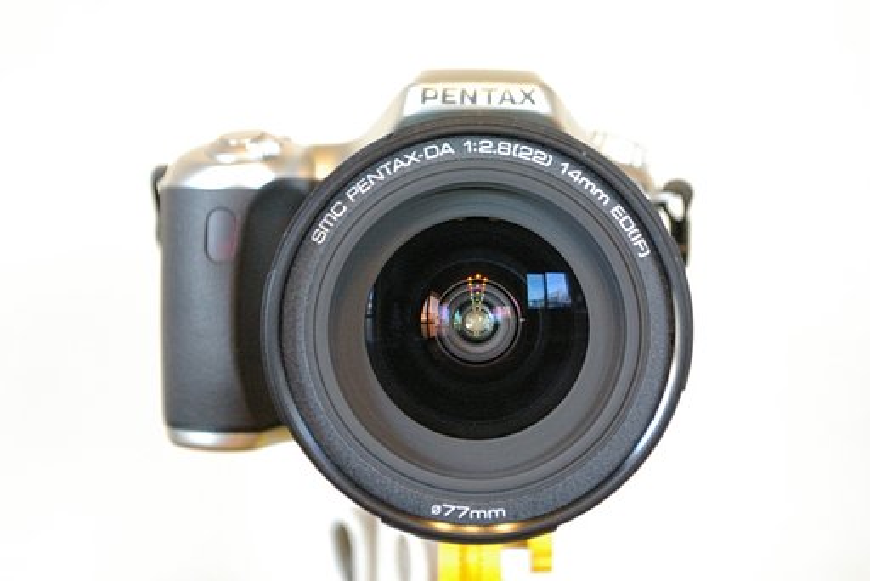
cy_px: 290
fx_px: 1451
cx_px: 435
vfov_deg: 22.7
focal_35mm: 60
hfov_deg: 33.4
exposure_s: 1/30
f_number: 4
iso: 1600
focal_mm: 40
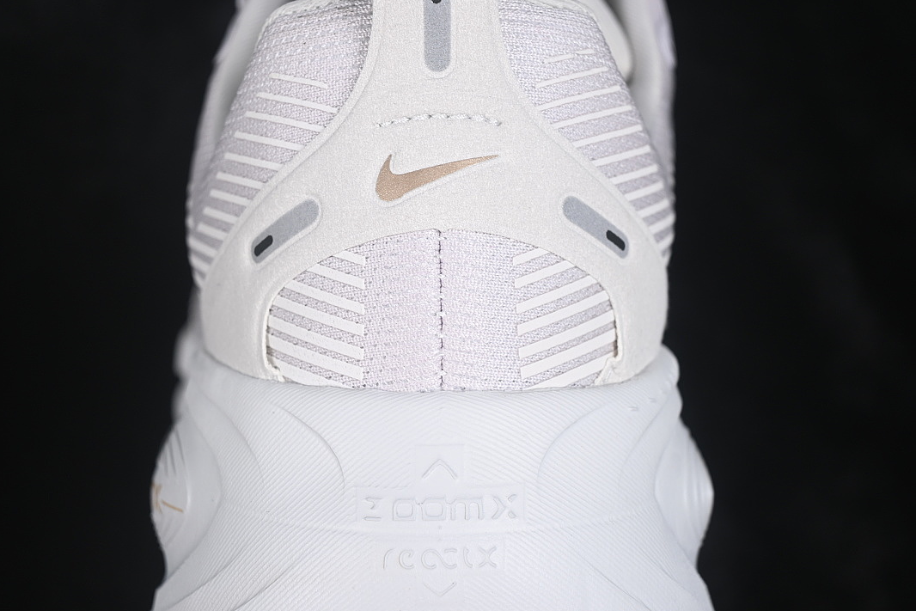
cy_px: 308
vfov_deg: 18.0
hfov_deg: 26.6
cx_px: 454
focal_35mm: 76
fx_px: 1934
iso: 160
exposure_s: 1/80
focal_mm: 50
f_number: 7.1
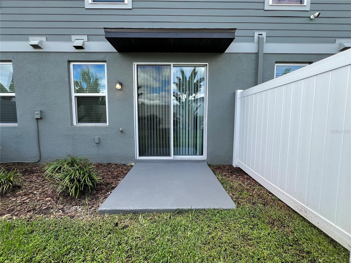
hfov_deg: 106.2
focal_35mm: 13
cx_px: 176
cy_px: 132
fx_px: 132
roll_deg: +0.6
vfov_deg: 89.9
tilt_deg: -5.1
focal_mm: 1.57
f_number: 1.8
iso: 32
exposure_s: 1/315
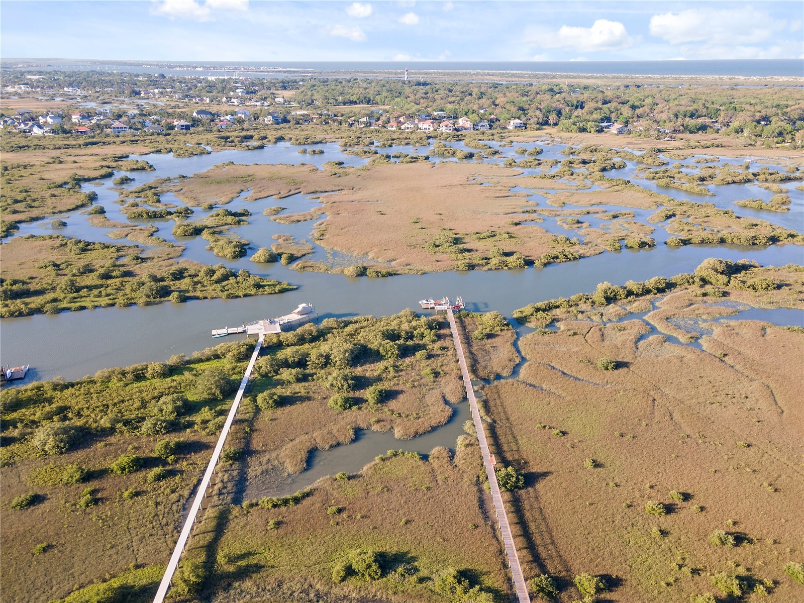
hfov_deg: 71.6
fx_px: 557
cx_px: 402
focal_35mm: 24
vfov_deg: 56.8
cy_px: 302
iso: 230
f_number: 2.8
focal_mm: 4.5
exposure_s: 1/15
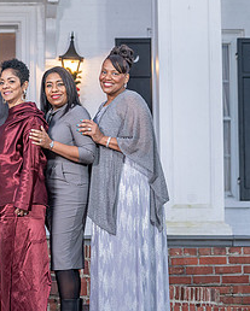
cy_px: 112
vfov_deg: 9.6
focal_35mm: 201
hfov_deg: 7.7
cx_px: -36
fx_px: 1856
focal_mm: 90
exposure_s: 1/200
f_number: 4
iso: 800
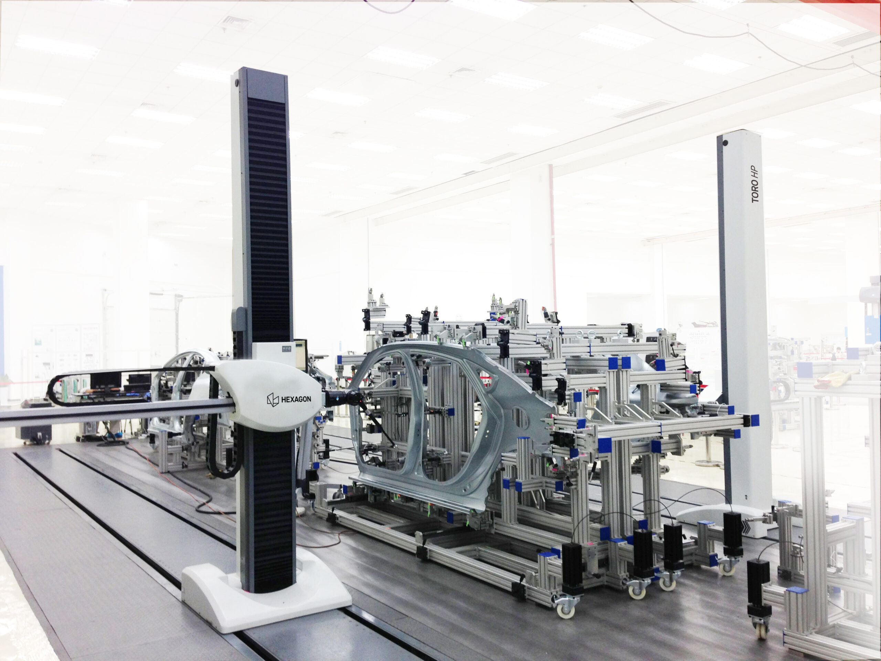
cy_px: 330
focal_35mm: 33
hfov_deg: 55.4
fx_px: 840
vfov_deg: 42.9
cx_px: 440
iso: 50
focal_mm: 4.13
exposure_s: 1/40
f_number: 2.4
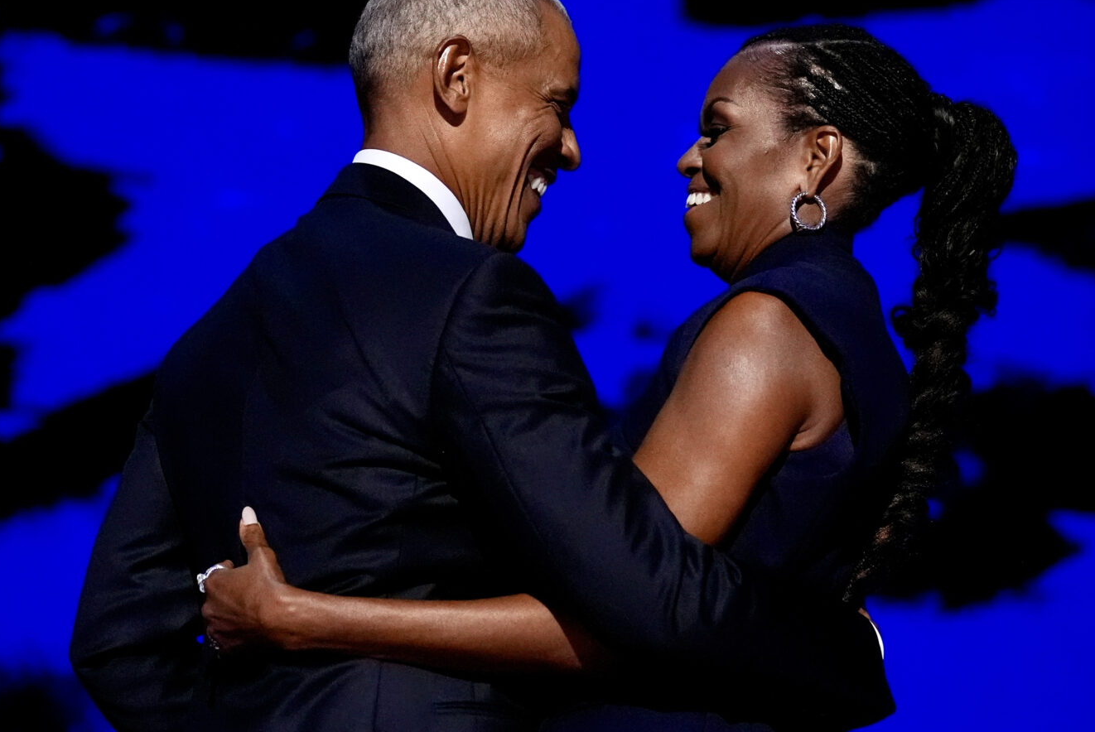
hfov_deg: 8.4
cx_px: 524
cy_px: 336
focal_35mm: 244
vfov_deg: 5.6
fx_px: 7428
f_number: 3.2
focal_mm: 140
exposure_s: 1/1250
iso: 6400
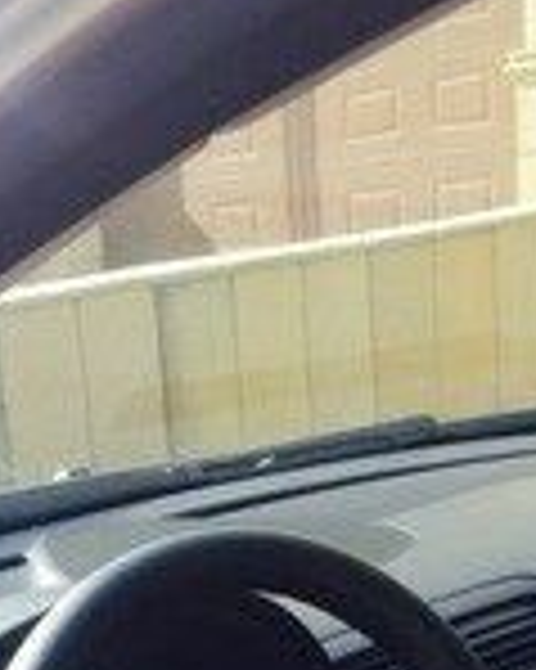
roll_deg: +6.9
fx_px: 1866
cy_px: 985
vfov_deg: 18.3
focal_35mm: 94
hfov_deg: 16.1
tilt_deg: -22.2
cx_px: 32
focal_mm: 4.15
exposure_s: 1/311
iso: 32
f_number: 2.2
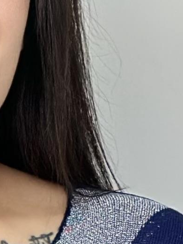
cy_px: 469
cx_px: -106
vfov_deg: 5.3
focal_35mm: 371
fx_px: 2617
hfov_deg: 4.0
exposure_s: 1/100
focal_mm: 6.86
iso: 100
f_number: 1.78
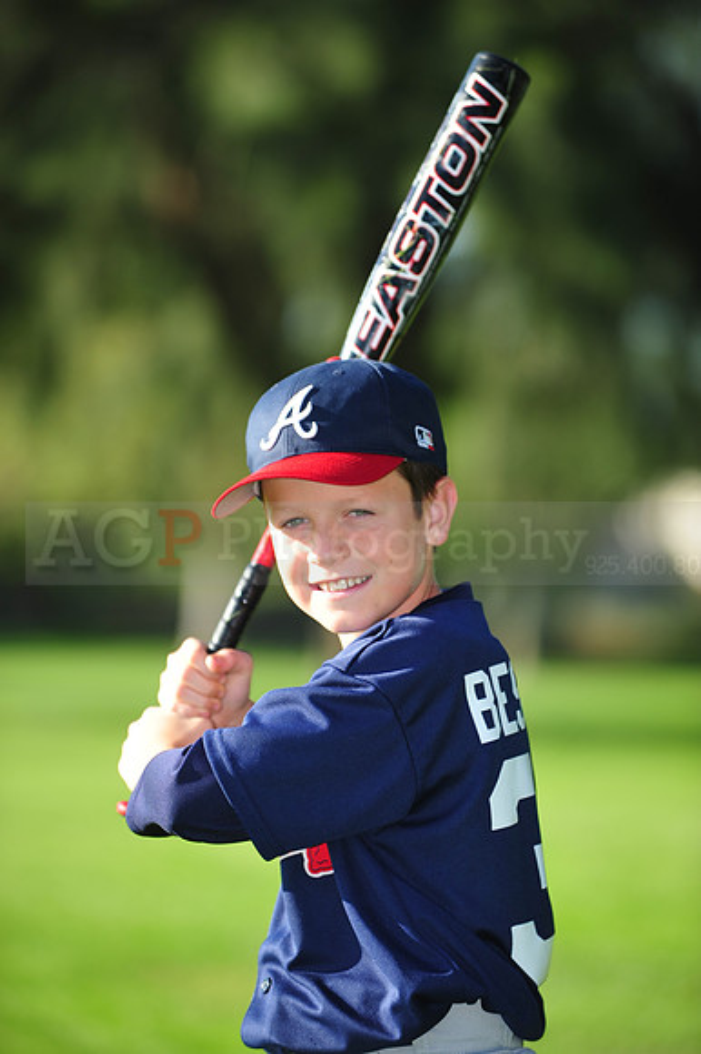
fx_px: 5848
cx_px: 350
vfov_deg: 10.3
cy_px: 527
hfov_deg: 6.9
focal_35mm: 200
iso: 200
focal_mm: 200
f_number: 4
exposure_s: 1/640
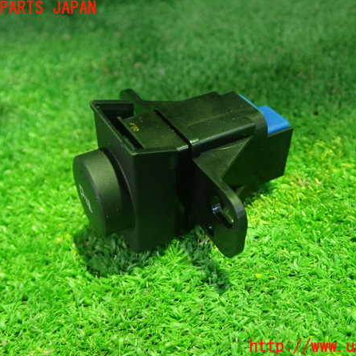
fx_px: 442
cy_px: 178
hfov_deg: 43.8
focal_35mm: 38
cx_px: 190
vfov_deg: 43.9
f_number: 2.4
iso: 800
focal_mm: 5.79
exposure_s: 1/15
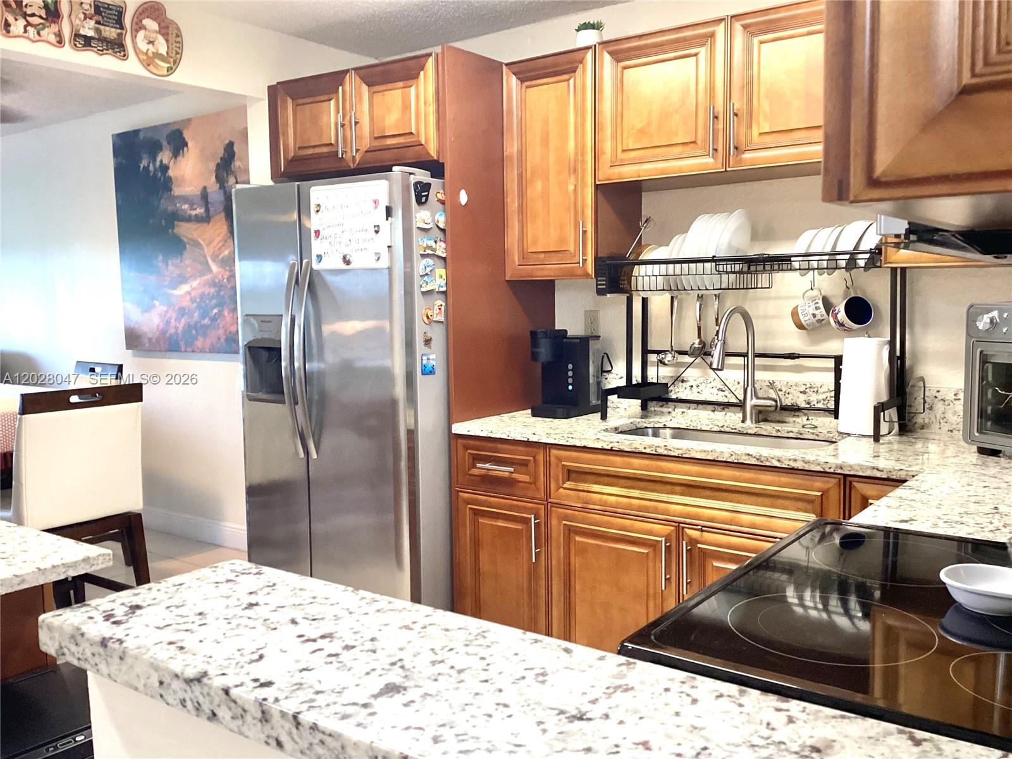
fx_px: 906
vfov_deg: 45.4
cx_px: 506
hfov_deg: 58.4
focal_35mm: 31
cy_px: 380
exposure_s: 1/60
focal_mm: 3.3
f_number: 2.4
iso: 250
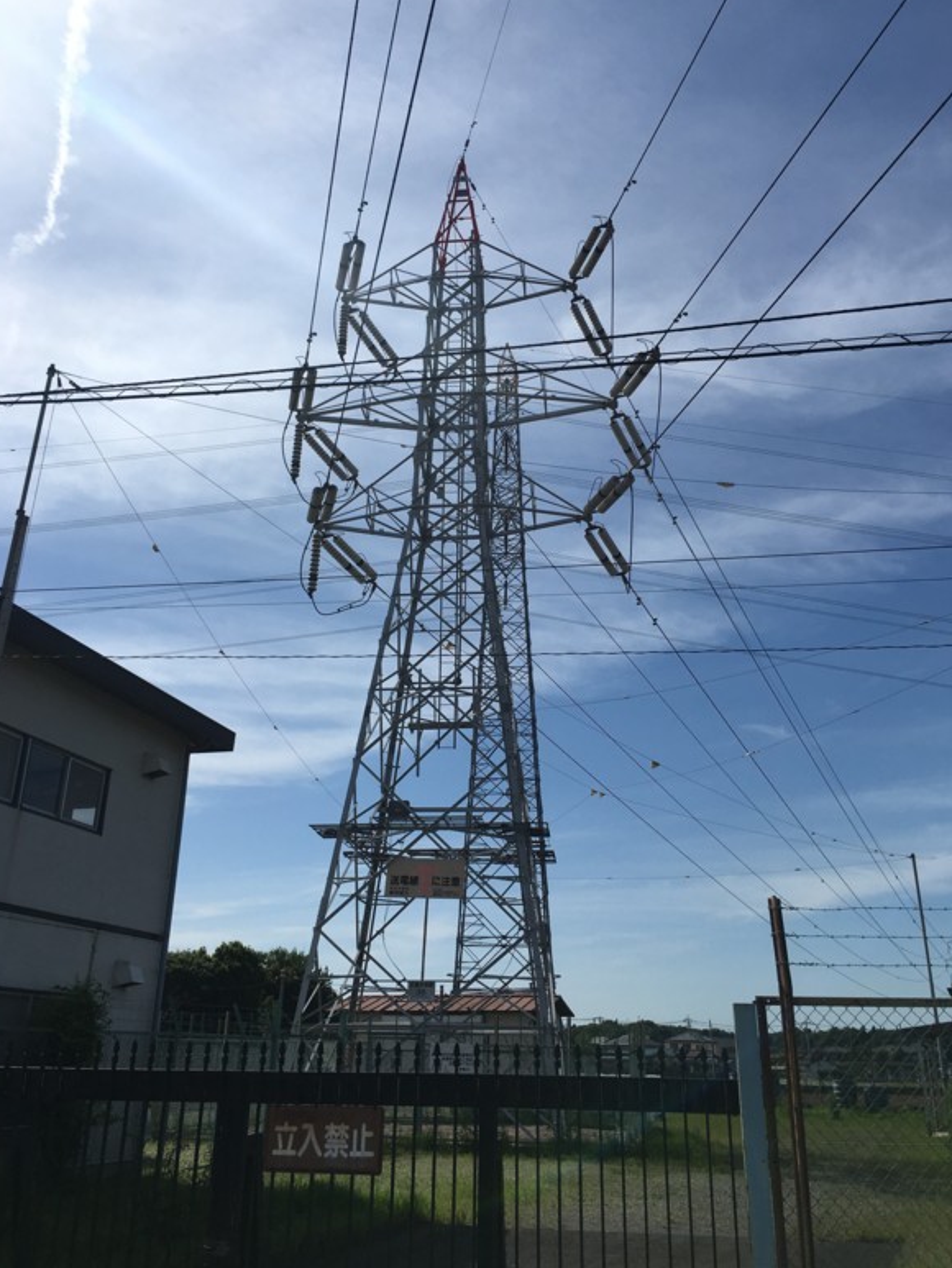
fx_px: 1100
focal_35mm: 30
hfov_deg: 46.8
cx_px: 473
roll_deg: -0.7
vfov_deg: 59.9
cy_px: 613
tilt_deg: +22.2
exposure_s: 1/4274
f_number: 2.2
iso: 25
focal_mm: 4.15
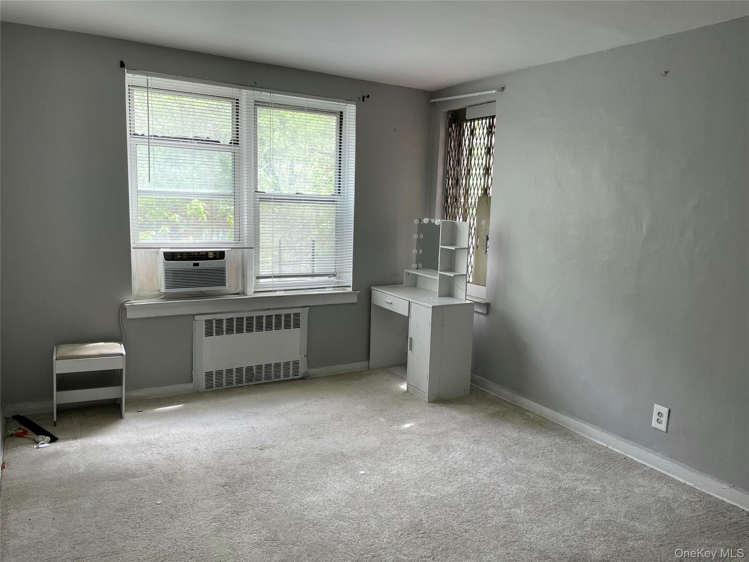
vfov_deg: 53.1
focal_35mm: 26
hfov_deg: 67.3
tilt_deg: -7.4
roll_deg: -2.2
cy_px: 281
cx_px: 374
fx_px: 563
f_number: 1.6
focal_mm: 4.2
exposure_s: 1/121
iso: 80
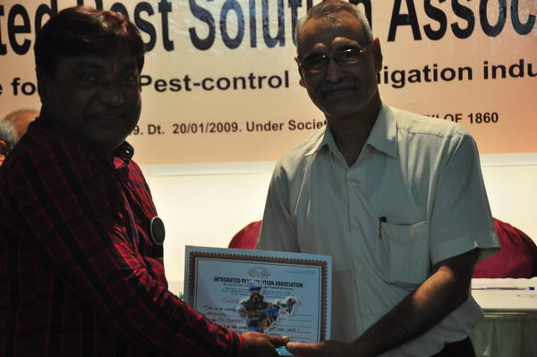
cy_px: 178
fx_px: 1341
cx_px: 268
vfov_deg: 15.2
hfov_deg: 22.6
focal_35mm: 90
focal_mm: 60
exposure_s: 1/50
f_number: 5
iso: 800
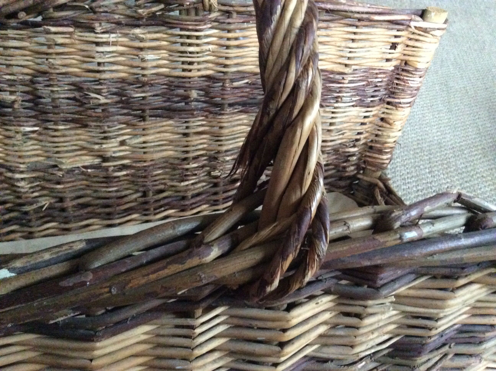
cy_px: 186
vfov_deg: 44.1
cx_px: 248
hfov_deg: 56.9
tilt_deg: -39.2
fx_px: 458
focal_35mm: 32
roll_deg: -5.8
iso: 640
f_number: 2.4
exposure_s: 1/17
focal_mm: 3.3
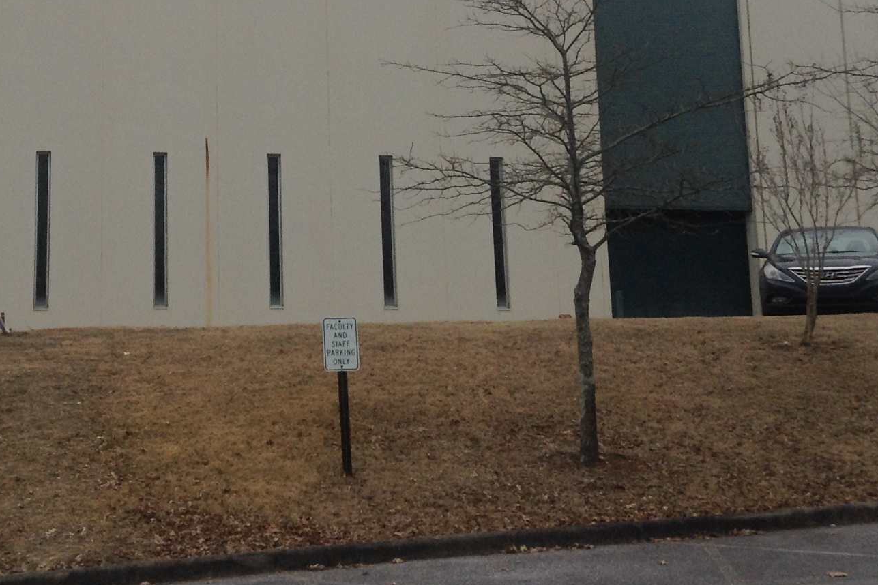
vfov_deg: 19.4
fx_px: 1683
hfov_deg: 28.9
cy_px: 75
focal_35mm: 69
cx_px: 243
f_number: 2.4
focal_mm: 3.3
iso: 25
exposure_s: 1/1136
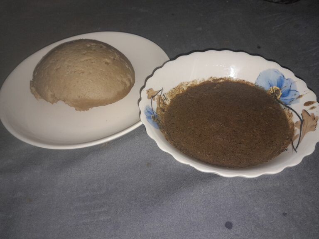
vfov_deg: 51.4
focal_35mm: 27
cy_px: 120
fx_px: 249
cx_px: 160
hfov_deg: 65.3
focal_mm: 4
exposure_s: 1/20
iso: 125
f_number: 1.8
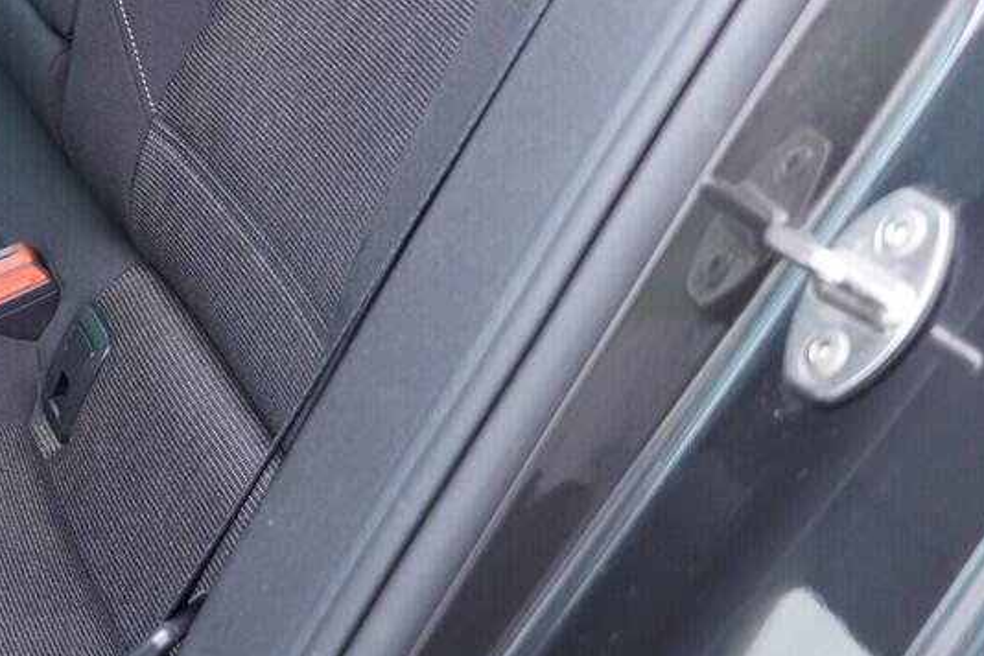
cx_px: -85
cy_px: -210
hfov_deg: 20.1
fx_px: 2651
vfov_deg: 13.6
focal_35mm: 97
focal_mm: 24
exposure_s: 1/40
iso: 640
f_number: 2.8
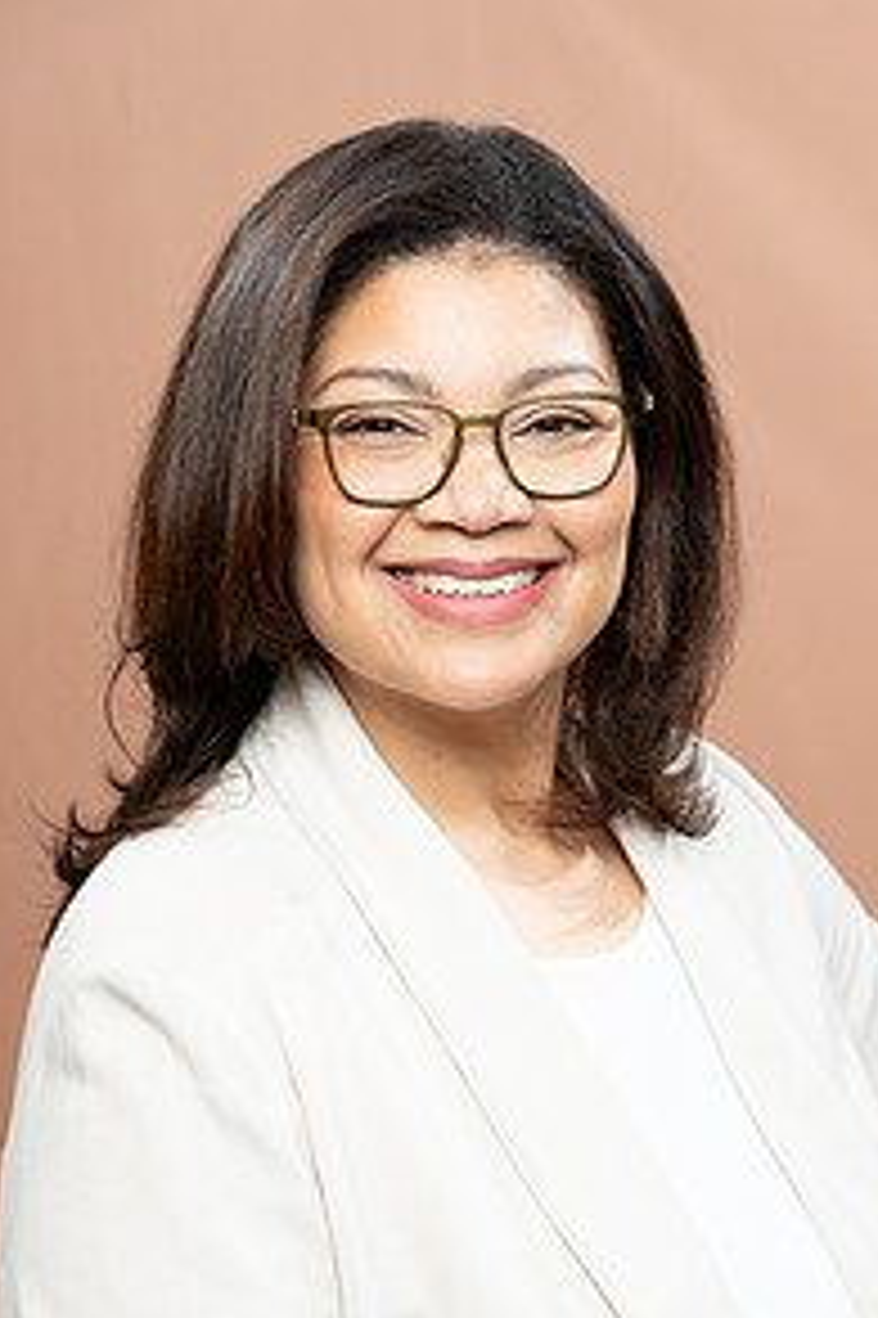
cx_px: 585
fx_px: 3992
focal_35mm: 109
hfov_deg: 12.5
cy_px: 931
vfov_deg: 18.7
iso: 320
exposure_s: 1/160
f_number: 4
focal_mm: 71
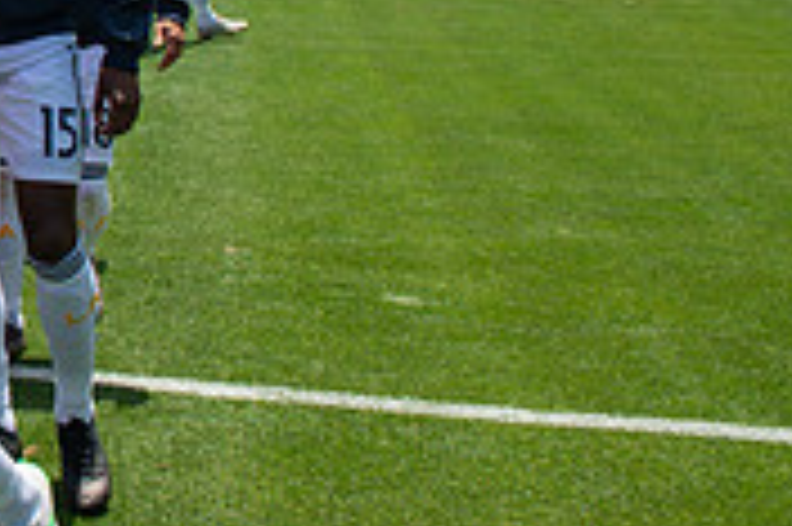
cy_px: -70
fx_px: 1736
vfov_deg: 16.7
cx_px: -351
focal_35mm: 79
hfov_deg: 21.9
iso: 200
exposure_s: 1/640
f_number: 5.6
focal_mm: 24
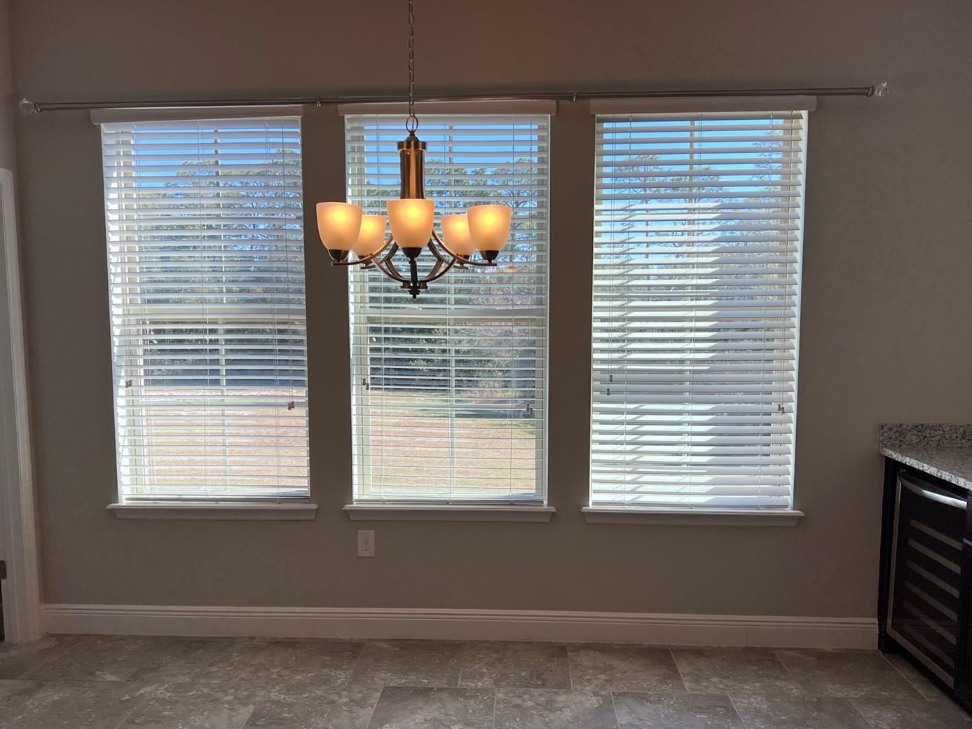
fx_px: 842
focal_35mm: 30
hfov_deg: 60.0
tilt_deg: -6.0
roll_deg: +0.2
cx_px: 488
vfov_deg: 46.7
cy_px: 403
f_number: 1.5
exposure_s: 1/820
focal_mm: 5.7
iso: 50
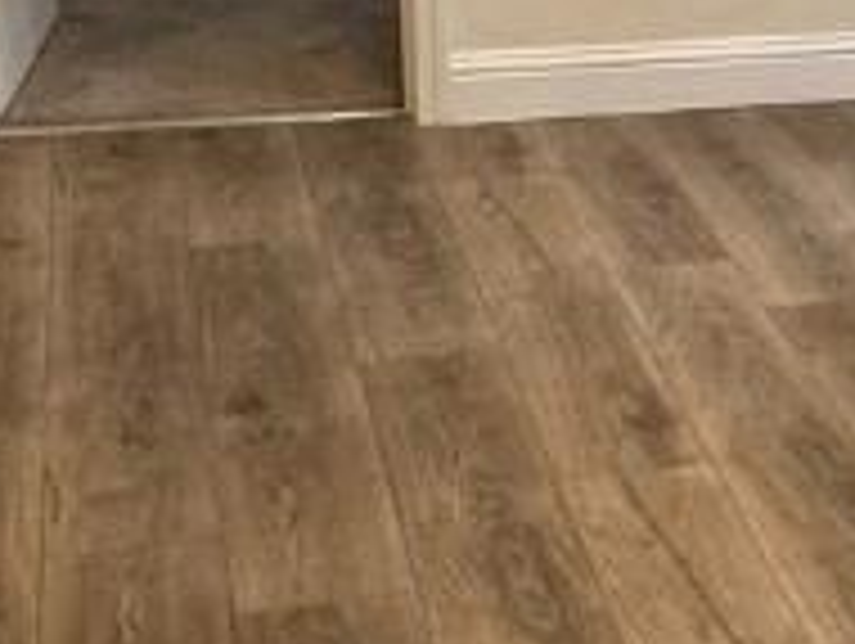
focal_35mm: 106
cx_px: 1269
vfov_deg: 13.9
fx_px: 2621
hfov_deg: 16.9
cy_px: 144
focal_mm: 2.22
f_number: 2.2
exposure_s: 1/120
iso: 160
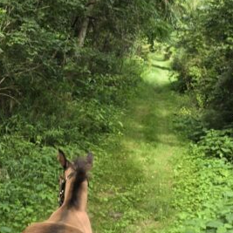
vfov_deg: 22.0
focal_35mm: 78
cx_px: 168
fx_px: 594
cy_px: 170
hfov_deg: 22.0
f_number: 1.7
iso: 25
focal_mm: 6.3
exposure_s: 1/180
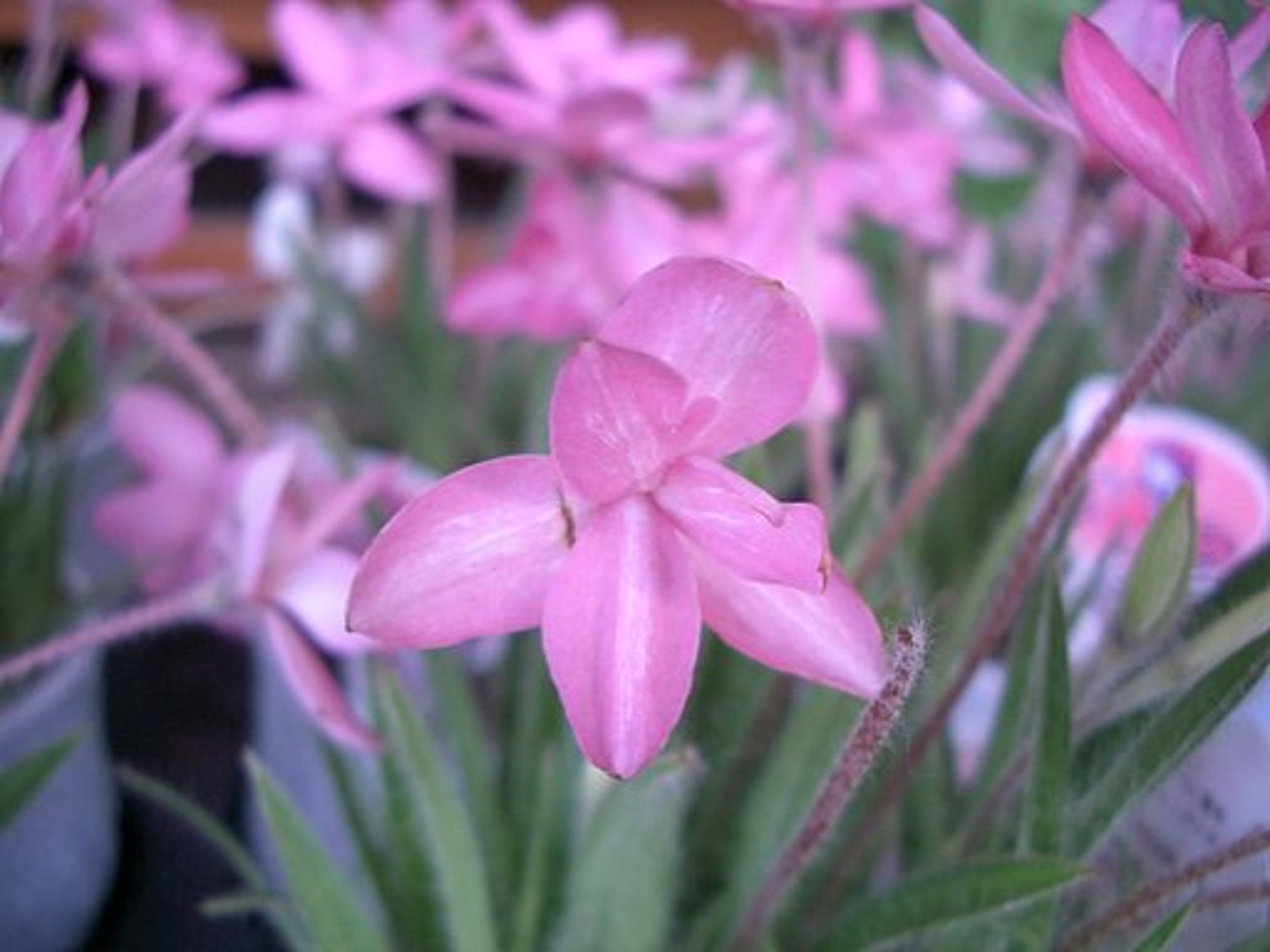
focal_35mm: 35
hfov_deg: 52.6
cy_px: 476
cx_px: 635
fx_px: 1284
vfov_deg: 40.7
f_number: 2.6
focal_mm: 5.8
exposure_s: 1/60
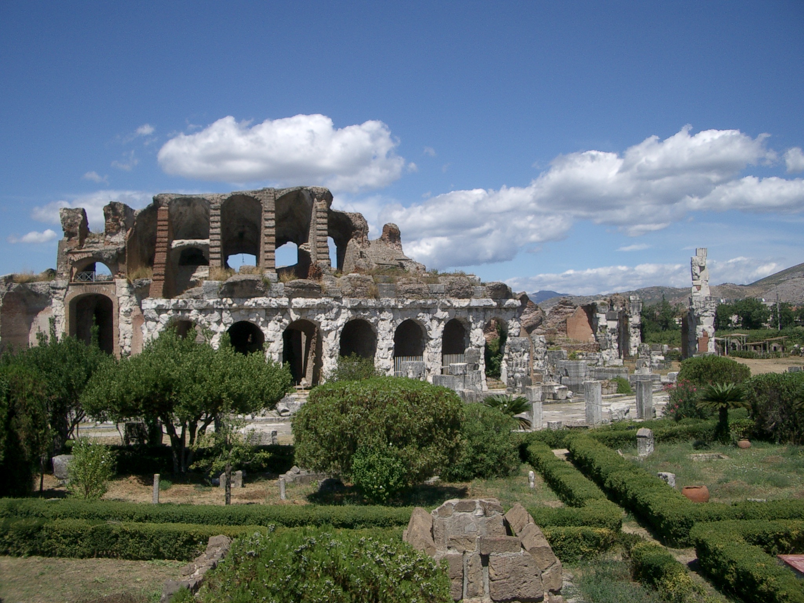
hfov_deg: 52.6
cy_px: 302
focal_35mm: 35
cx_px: 402
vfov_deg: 40.7
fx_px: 813
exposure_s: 1/800
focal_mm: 5.8
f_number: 4.3
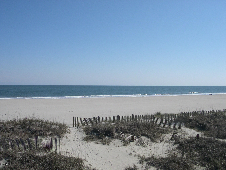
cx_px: 113
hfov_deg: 49.0
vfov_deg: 37.7
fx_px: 248
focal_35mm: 38
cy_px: 85
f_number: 7.6
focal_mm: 8
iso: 141
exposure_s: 1/525
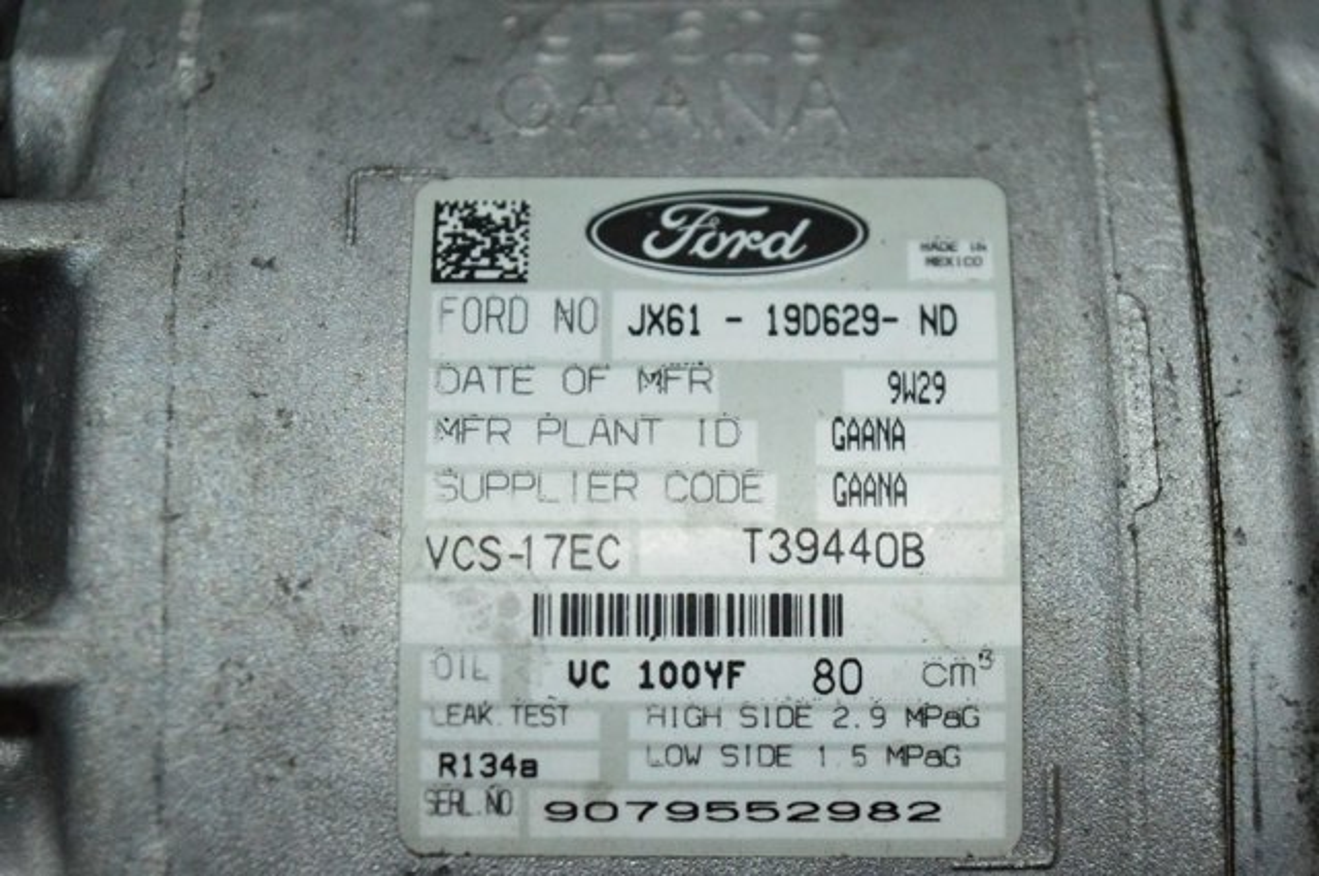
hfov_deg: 24.6
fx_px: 3019
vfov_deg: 16.5
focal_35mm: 82
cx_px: 660
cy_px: 438
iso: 6400
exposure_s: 1/640
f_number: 6.3
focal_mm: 55
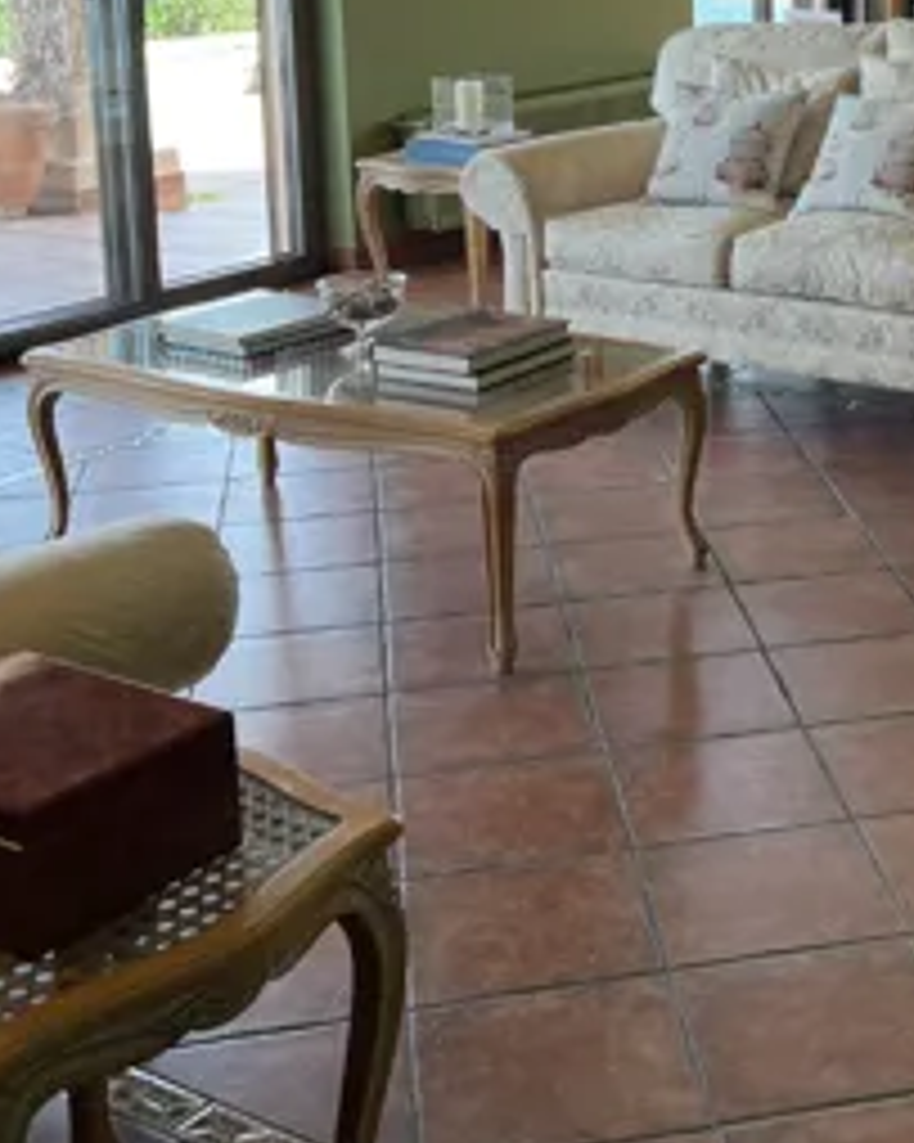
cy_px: 180
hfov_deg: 24.4
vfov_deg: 30.5
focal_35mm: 60
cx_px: 873
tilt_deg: -10.3
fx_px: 2030
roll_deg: +0.3
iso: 50
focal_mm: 5.7
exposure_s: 1/100
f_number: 1.5
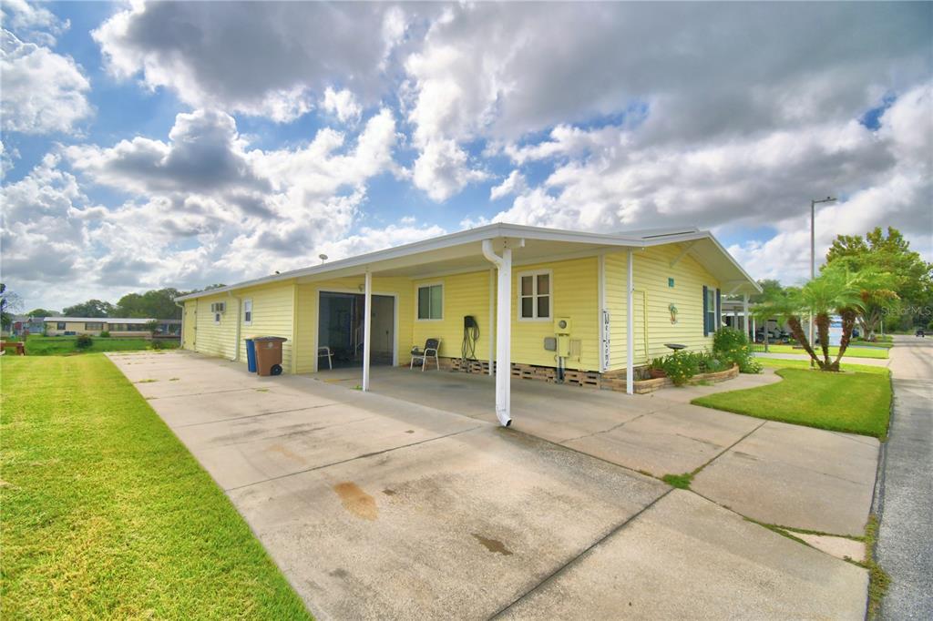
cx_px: 466
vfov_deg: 77.3
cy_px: 310
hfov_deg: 100.4
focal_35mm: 15
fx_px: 389
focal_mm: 10
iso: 100
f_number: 4.5
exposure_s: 1/2000
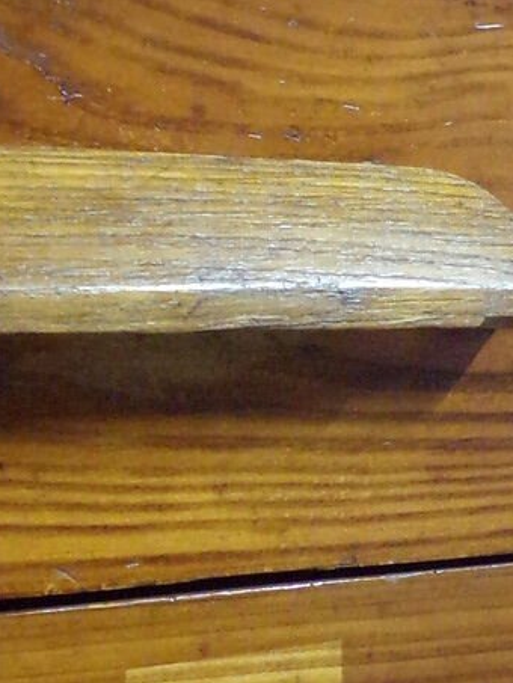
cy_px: 445
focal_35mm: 106
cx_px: 272
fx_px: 2094
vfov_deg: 18.5
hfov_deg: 14.0
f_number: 3
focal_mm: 4.3
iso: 564
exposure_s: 1/17
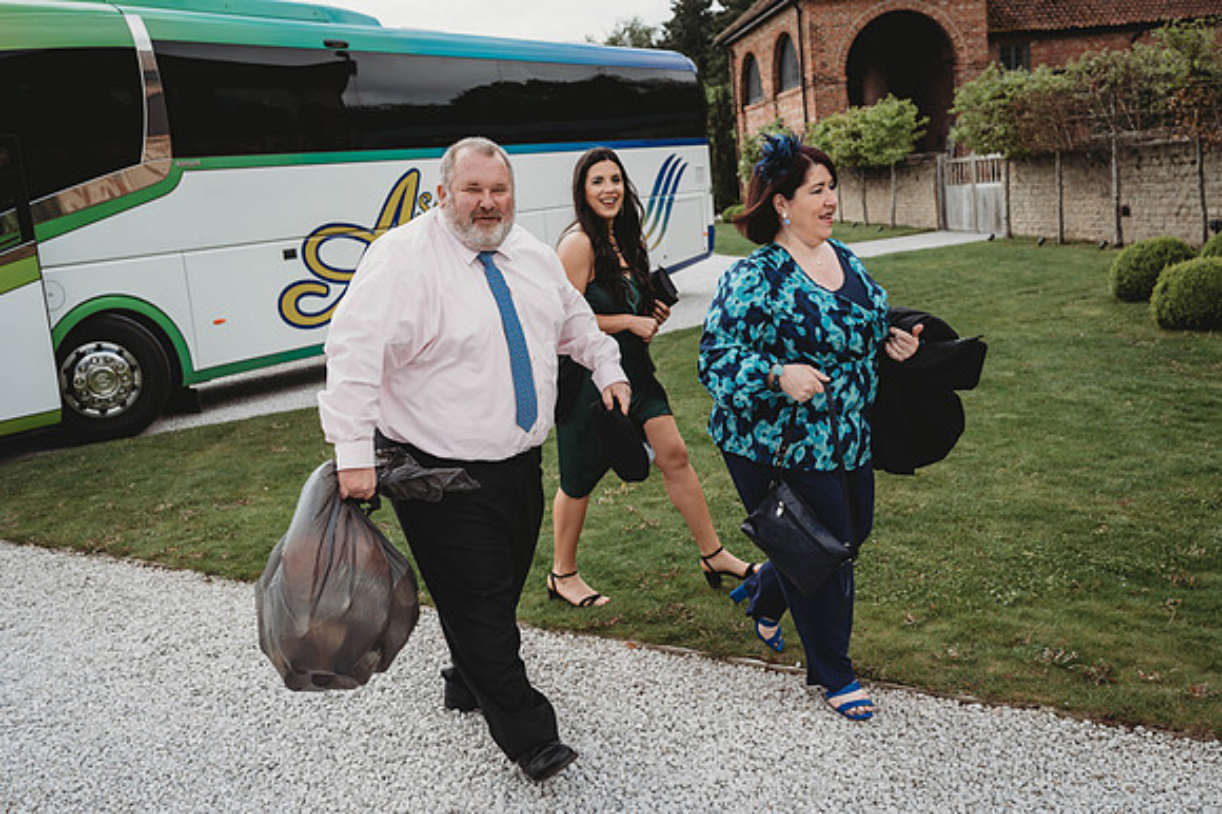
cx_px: 611
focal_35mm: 35
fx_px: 1187
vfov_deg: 37.8
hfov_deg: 54.5
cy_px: 407
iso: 100
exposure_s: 1/1000
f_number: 4
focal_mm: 35
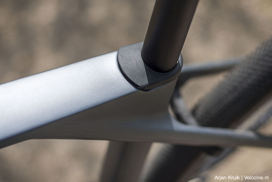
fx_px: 378
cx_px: 136
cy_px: 91
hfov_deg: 39.6
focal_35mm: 50
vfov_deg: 27.0
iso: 100
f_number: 2.5
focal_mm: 50
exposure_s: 1/4000
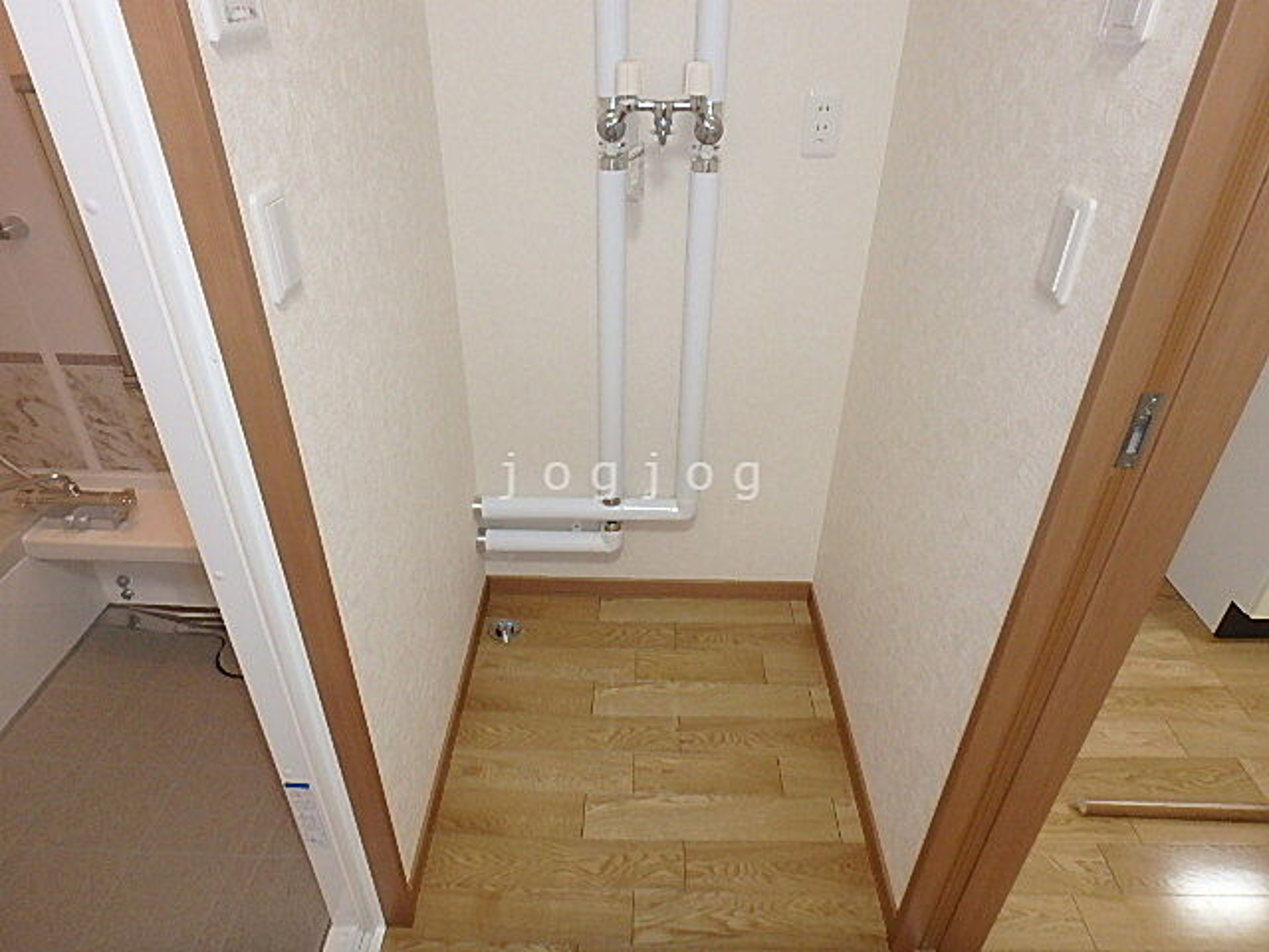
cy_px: 476
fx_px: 770
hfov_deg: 79.0
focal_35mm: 21
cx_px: 634
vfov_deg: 63.4
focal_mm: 3.7
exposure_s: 1/30
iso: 400
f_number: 3.5
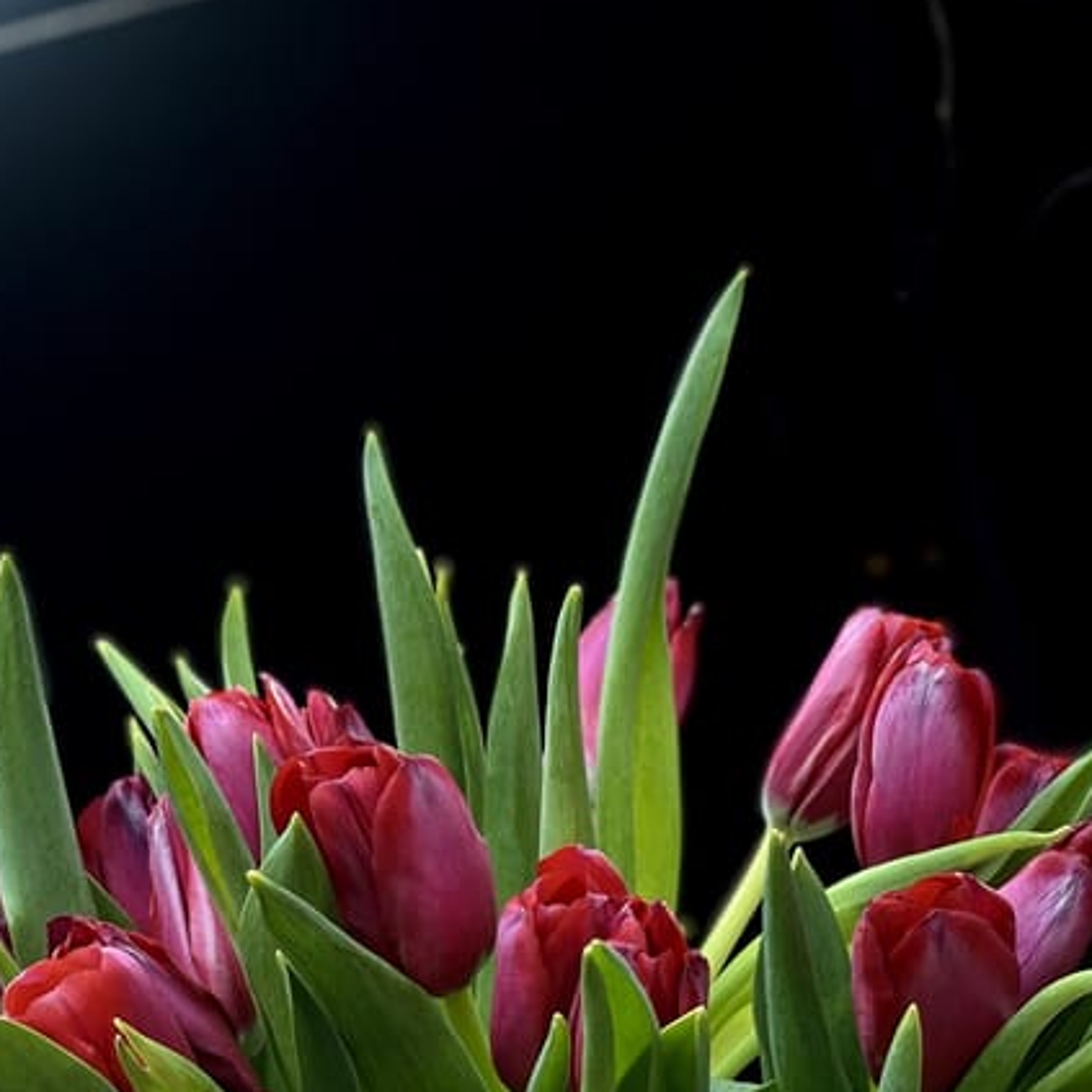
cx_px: 480
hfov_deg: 12.7
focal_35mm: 137
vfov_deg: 12.5
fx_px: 4890
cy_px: 1304
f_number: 2.2
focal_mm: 7.5
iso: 40
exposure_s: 1/100
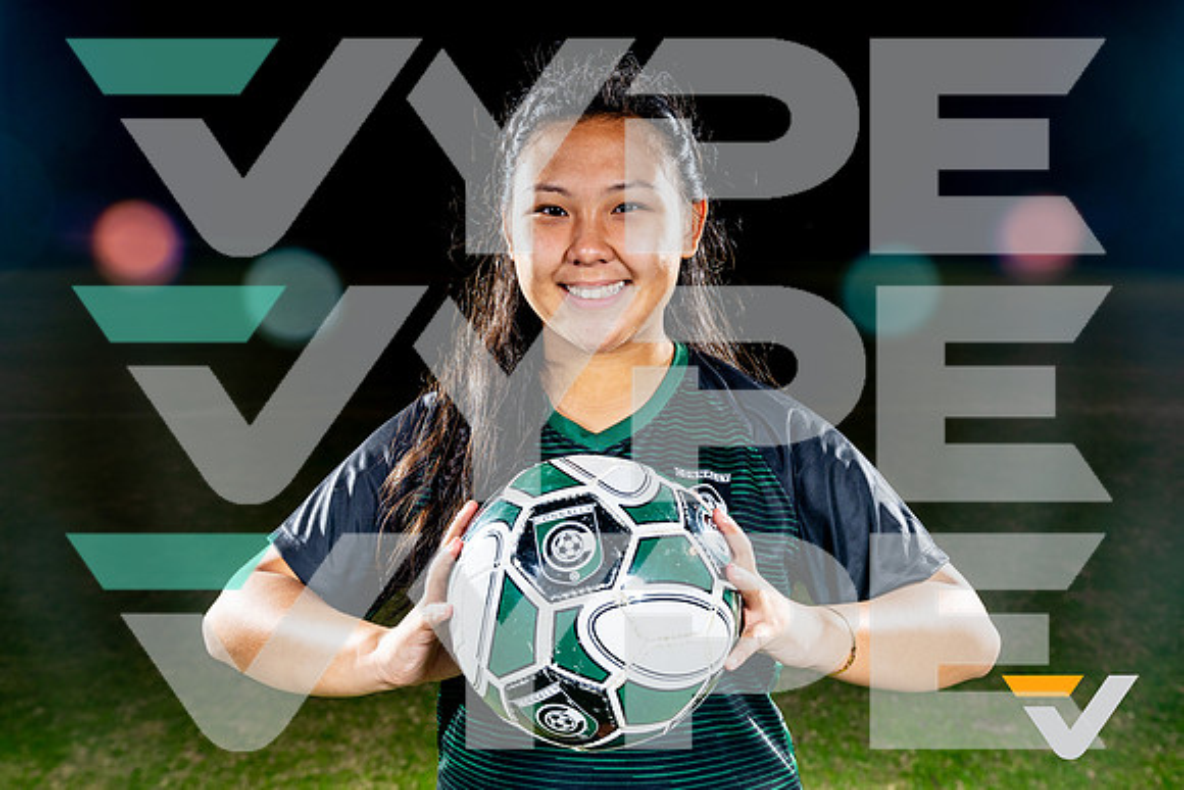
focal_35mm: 40
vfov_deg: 33.4
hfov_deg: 48.4
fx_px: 1316
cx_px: 592
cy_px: 395
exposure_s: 1/125
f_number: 5.6
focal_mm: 40
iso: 100
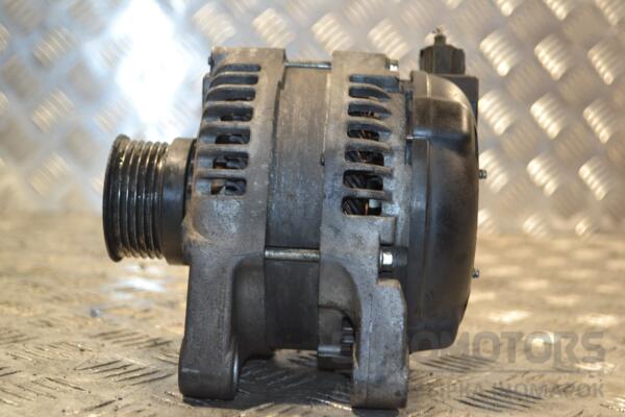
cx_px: 312
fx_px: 990
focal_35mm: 57
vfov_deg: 23.8
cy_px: 208
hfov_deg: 35.1
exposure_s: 1/60
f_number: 5
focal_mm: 38
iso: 560
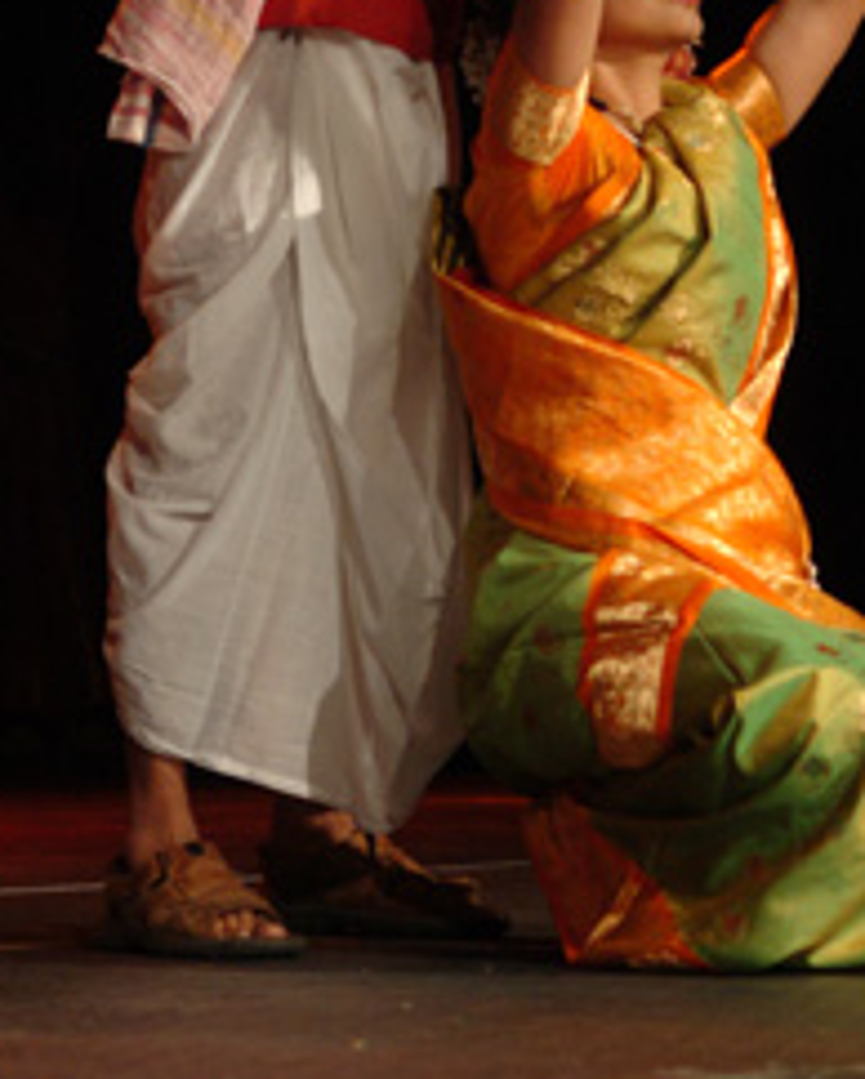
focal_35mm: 191
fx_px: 6110
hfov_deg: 8.1
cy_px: 22
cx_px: 390
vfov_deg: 10.0
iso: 400
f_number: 2.8
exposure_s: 1/80
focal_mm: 55
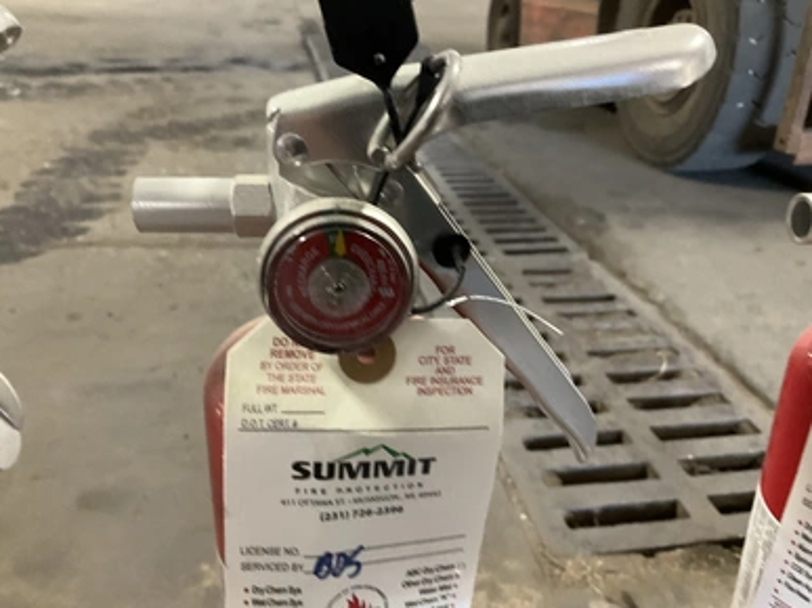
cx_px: 413
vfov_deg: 46.8
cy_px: 298
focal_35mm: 30
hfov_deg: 60.0
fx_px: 704
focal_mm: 3
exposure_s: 1/40
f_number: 1.8
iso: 250
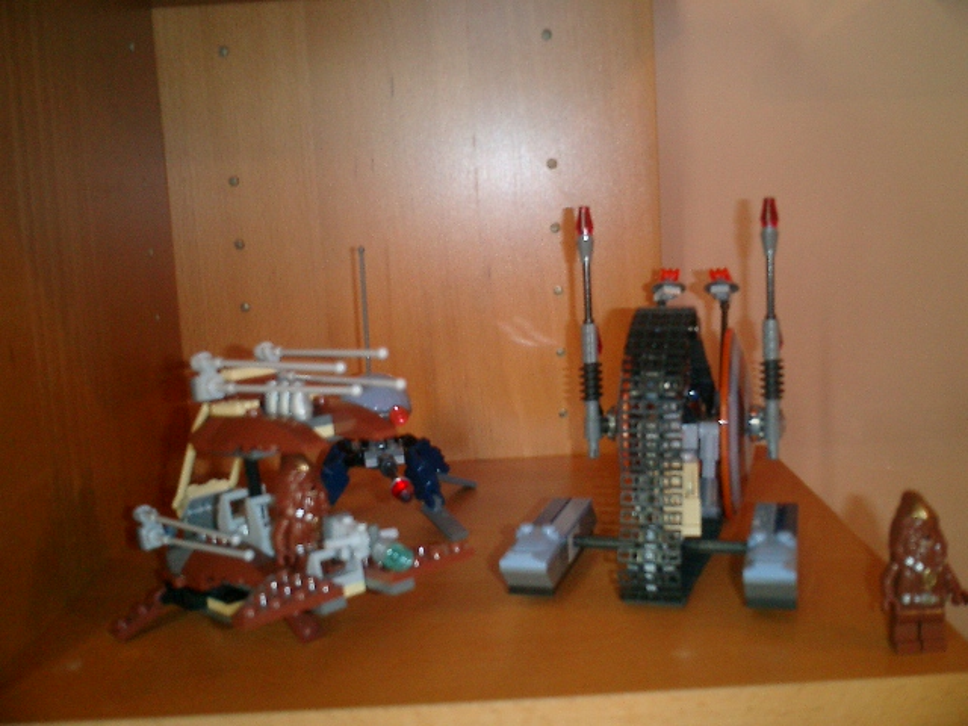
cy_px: 363
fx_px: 1007
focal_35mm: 36
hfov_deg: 51.4
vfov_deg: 39.7
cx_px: 484
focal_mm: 7.5
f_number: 3.2
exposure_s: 1/30
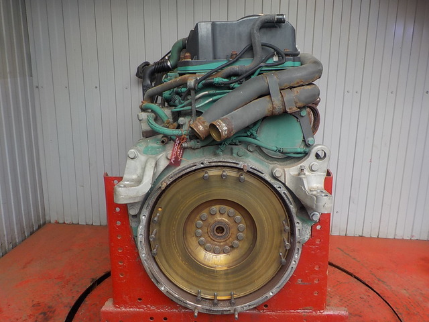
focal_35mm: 30
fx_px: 372
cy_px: 161
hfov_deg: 60.0
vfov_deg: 46.8
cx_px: 214
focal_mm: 4.1
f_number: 3.3
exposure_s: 1/60
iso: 125
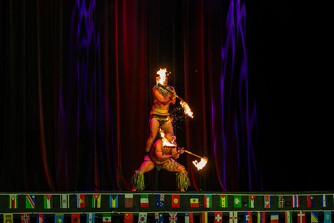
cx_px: 159
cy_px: 90
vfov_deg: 10.5
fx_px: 1211
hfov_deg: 15.7
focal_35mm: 130
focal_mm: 70
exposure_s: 1/160
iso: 1250
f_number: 3.5
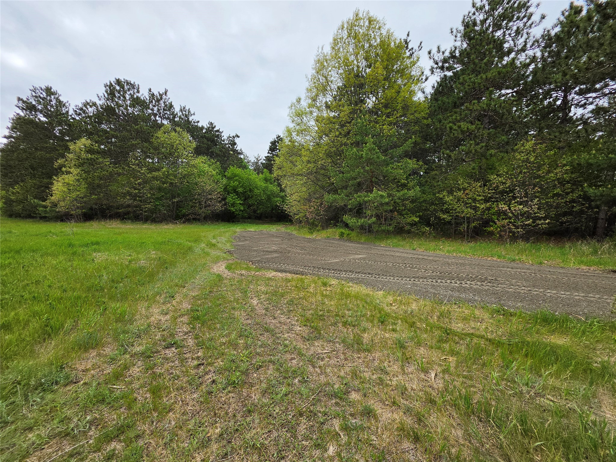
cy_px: 231
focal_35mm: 13
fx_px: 231
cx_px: 308
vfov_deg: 89.9
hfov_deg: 106.2
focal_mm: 2.2
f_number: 1.9
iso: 32
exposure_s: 1/1714
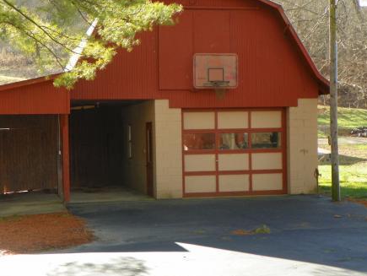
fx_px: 679
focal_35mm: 64
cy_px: 142
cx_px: 150
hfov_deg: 30.2
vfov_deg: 23.0
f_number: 3.2
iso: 64
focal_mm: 8.5
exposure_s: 1/125
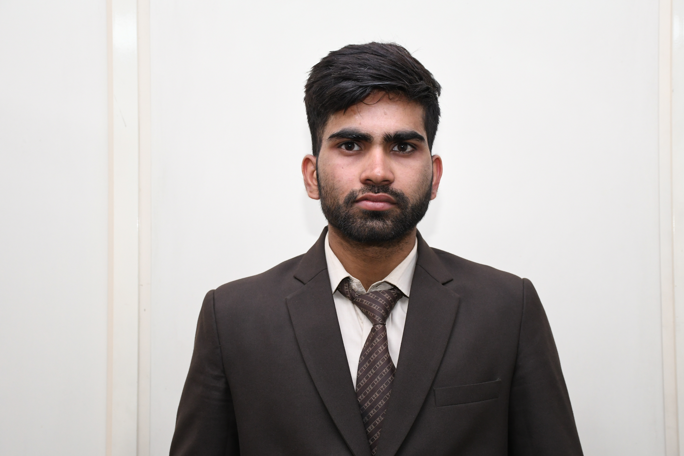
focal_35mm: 56
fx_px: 1064
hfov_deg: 35.6
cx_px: 367
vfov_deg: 24.2
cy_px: 243
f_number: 4.5
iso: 1000
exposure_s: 1/125
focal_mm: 35
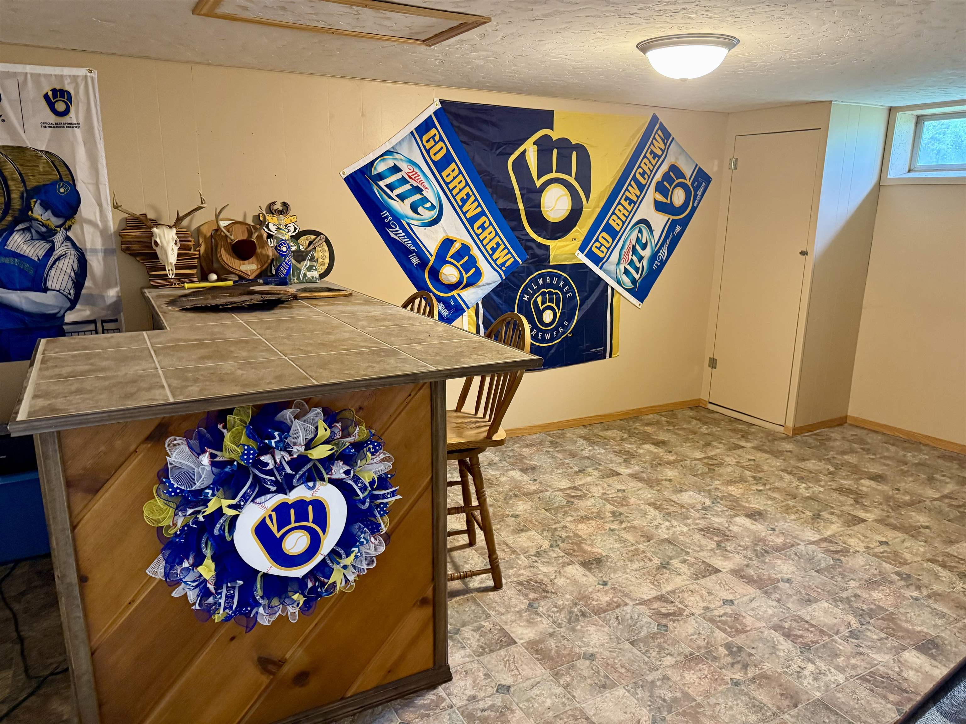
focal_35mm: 24
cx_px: 483
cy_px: 362
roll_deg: -0.4
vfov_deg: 56.8
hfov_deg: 71.6
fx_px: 670
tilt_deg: -13.1
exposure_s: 1/60
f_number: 1.78
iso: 500
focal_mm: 6.76
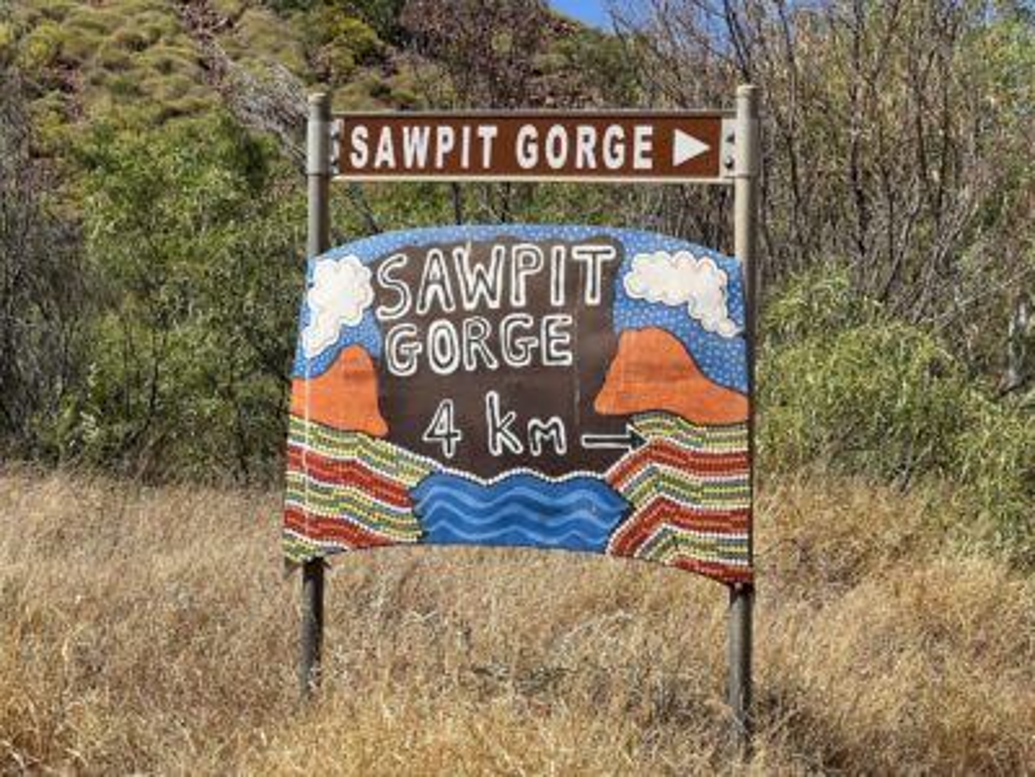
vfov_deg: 19.1
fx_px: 2302
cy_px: 388
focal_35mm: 77
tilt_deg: +0.2
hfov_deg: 25.3
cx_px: 518
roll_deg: -1.7
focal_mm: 9
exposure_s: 1/752
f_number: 2.8
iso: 32
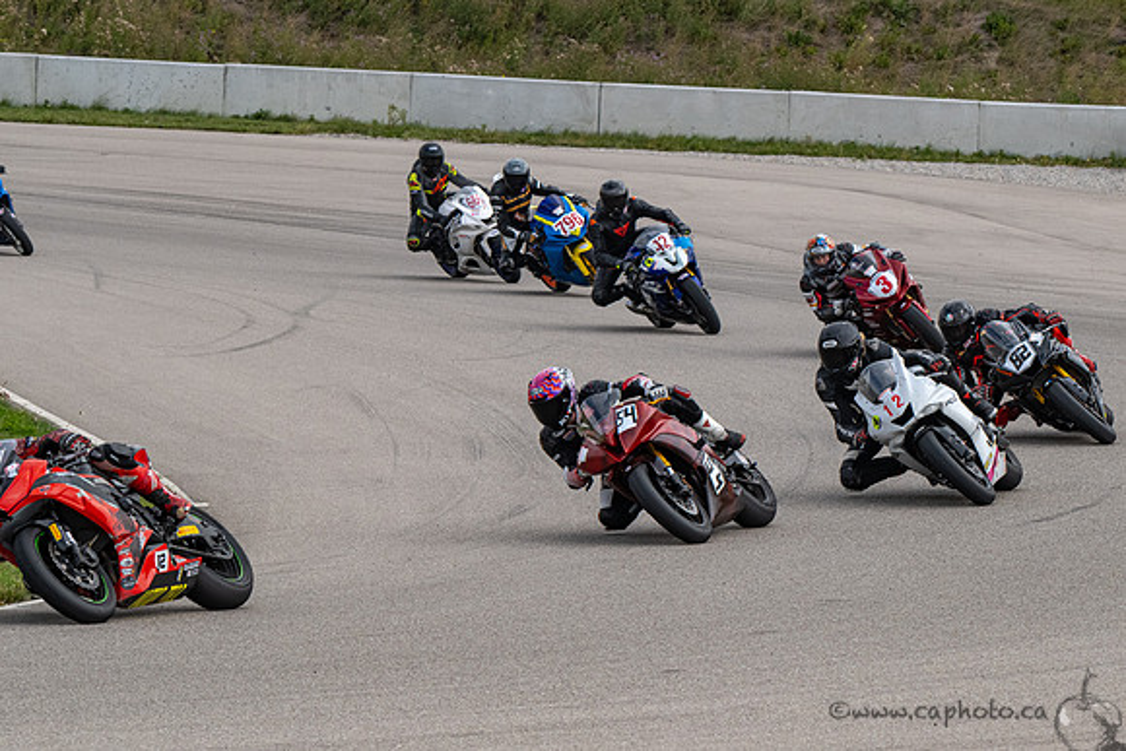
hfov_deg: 8.1
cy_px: 388
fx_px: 7939
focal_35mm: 254
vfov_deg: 5.4
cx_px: 779
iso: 1000
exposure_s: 1/1250
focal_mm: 180
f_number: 11
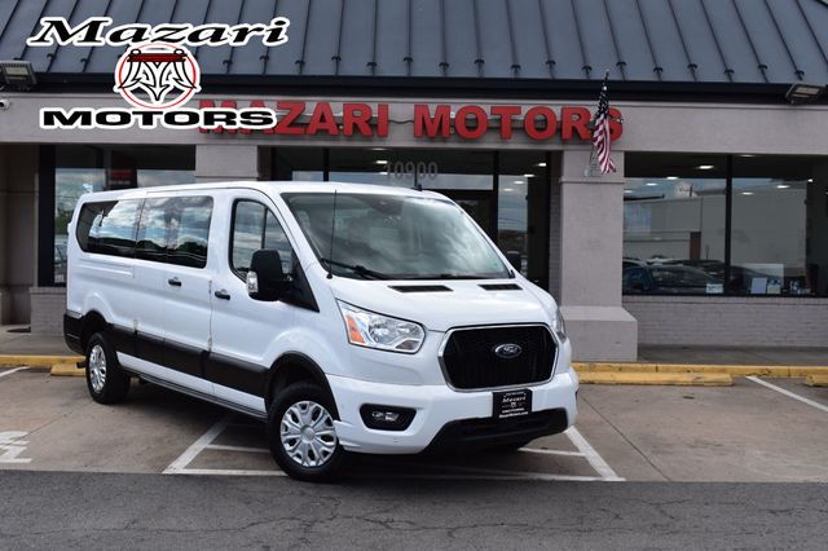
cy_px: 276
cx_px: 414
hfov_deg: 43.6
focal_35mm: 45
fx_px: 1034
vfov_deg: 29.8
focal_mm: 30
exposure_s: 1/400
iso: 400
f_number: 11
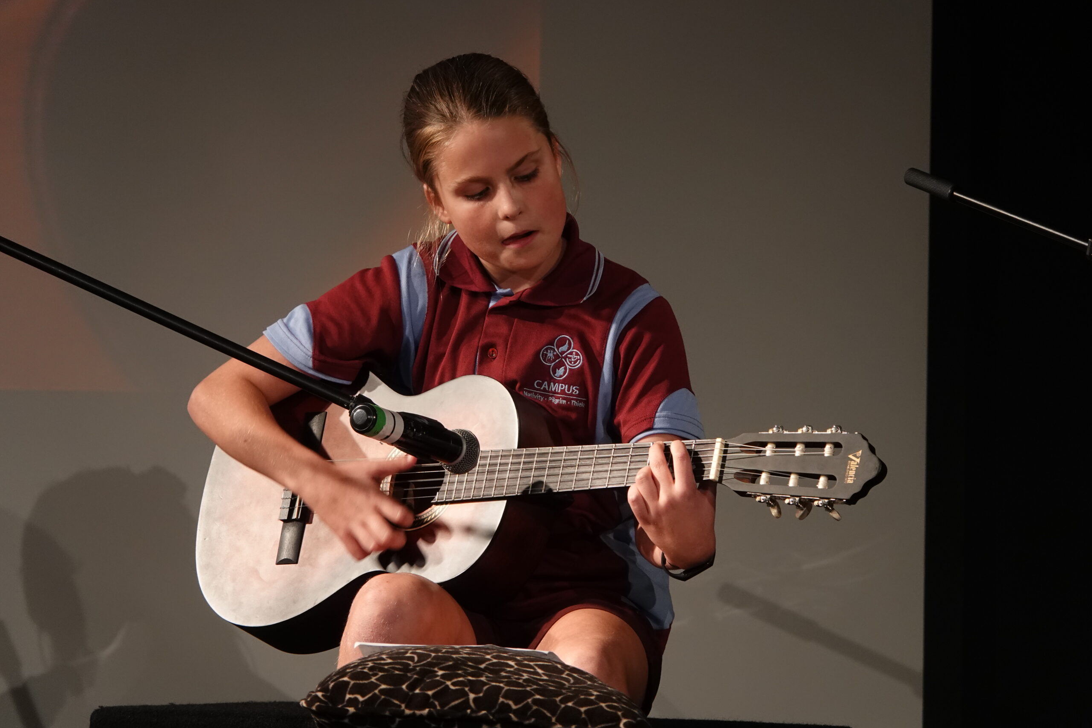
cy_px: 364
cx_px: 547
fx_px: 14740
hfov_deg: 4.2
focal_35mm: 486
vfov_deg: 2.8
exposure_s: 1/80
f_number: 4
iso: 800
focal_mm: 177.86
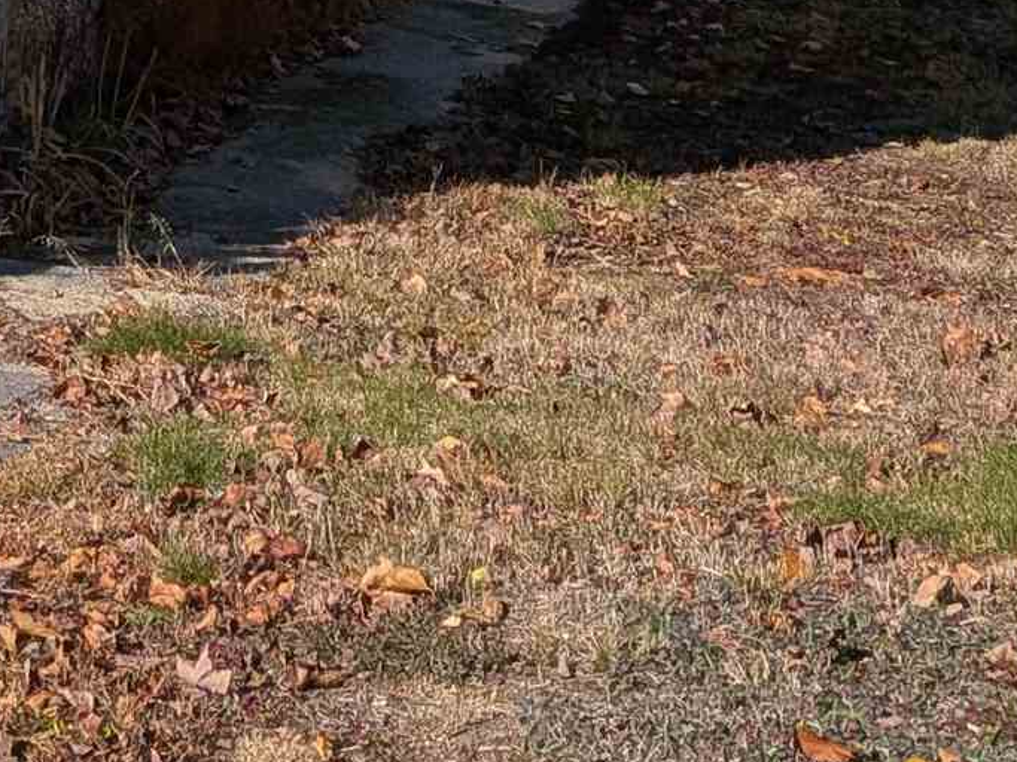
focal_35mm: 108
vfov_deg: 11.9
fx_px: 3172
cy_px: -851
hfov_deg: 17.5
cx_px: -136
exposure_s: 1/4016
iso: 29
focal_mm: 4.53
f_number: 1.7
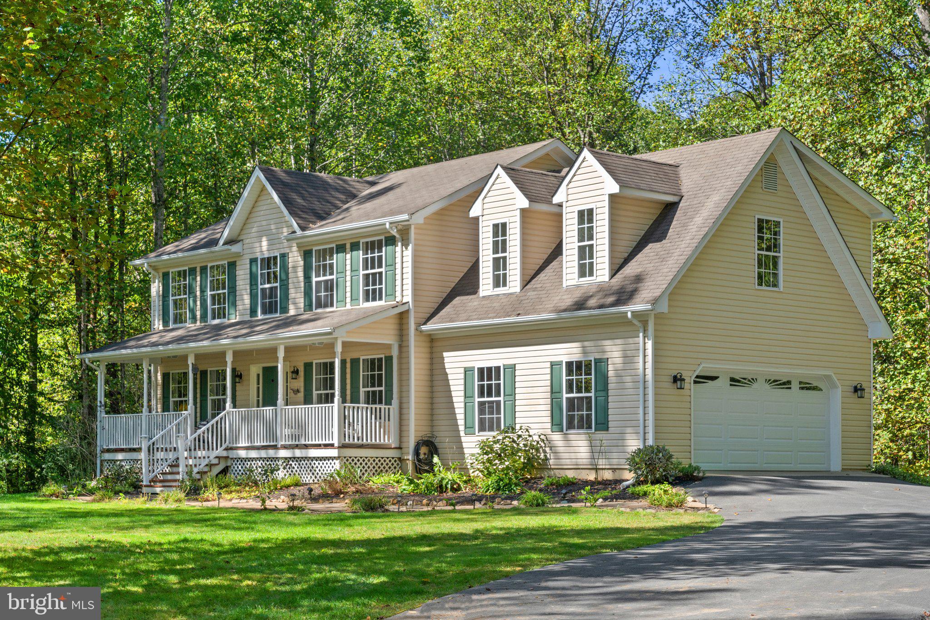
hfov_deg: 29.7
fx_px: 1756
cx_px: 465
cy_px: 310
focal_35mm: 68
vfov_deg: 20.0
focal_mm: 68
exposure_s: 1/160
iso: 250
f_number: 13
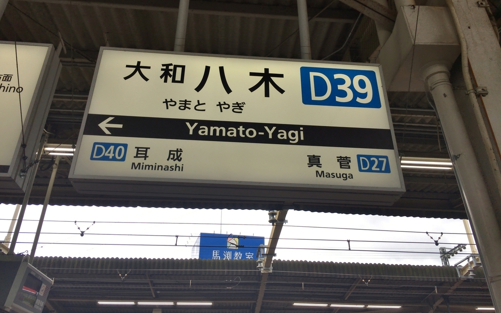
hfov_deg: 61.2
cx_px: 249
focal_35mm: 31
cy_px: 131
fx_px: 423
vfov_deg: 40.5
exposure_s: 1/340
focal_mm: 4.15
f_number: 2.2
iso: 25
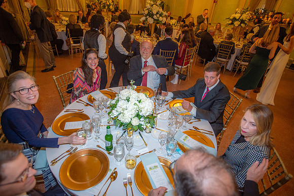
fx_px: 163
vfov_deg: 61.9
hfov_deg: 84.0
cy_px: 98
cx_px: 147
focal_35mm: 20
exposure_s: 1/100
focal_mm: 20
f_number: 2.8
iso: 1250
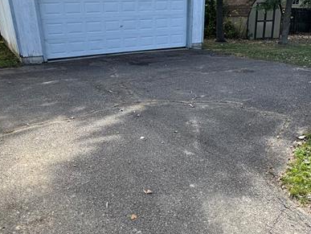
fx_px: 333
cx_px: 170
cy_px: 159
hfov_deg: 50.0
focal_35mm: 37
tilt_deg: -27.9
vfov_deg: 38.2
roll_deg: +0.4
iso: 40
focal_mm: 2.22
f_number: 2.2
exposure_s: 1/501
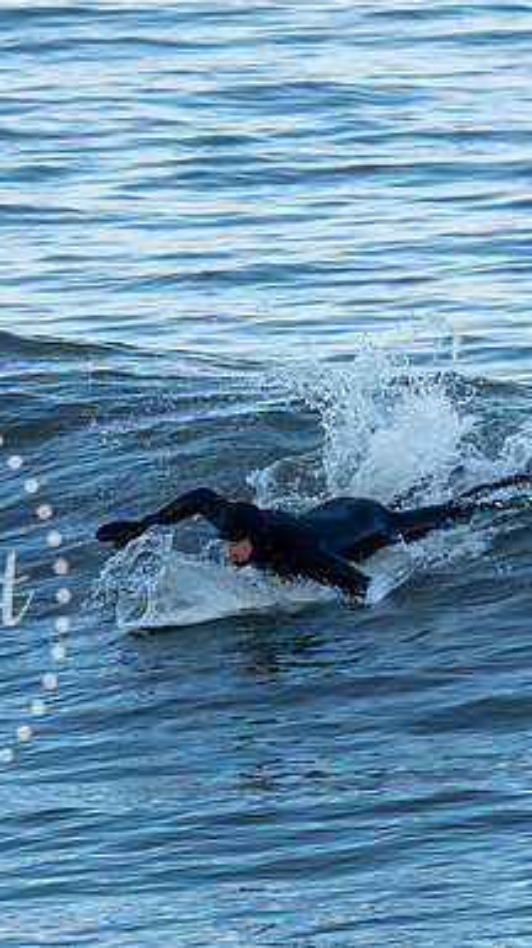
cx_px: 447
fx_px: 16157
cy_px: 529
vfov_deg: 3.4
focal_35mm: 643
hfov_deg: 1.9
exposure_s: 1/1250
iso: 400
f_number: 4.5
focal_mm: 191
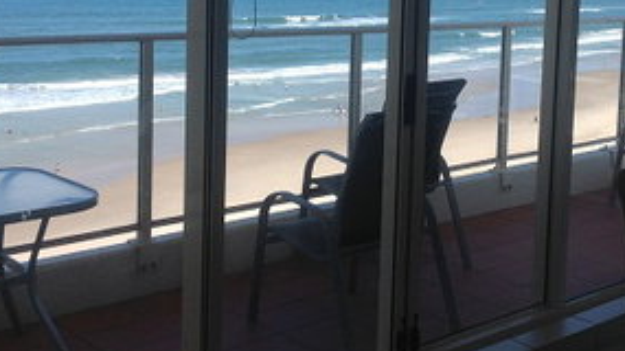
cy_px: 57
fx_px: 1060
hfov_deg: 32.7
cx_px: 389
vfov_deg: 18.6
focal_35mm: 64
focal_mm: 4.28
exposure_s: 1/1209
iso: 50
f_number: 2.4
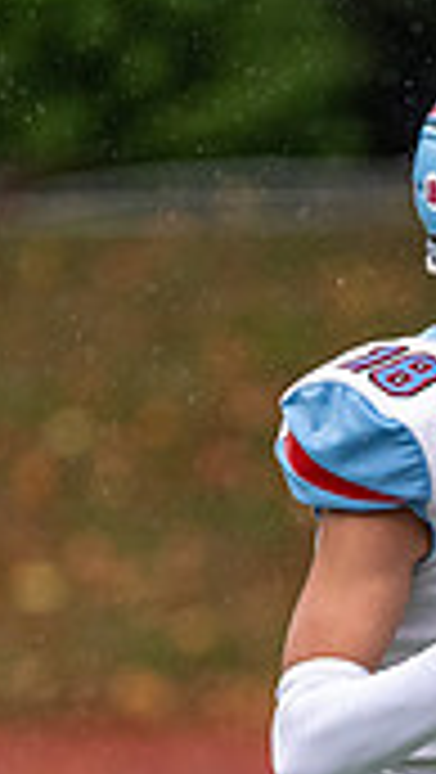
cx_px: 686
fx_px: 19323
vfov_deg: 2.3
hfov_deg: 1.3
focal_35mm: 942
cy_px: 841
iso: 1400
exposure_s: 1/1000
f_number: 2.8
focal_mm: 180
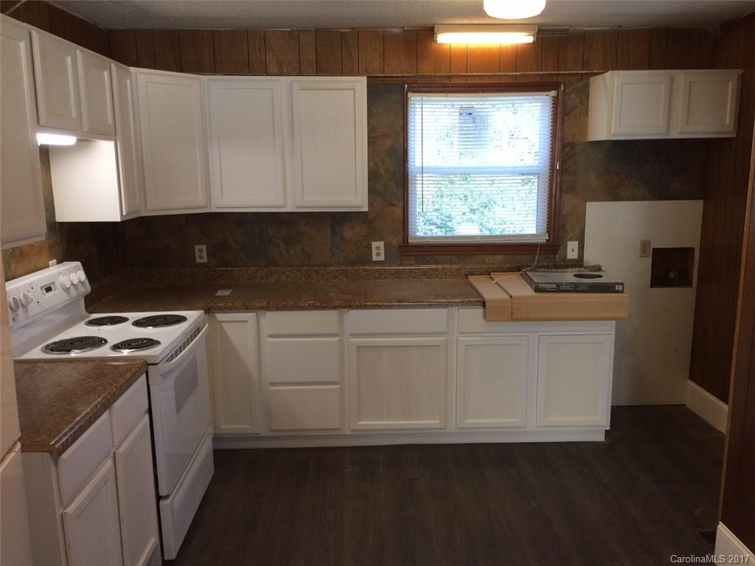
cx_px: 378
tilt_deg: -9.8
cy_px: 283
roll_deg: +0.2
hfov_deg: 61.7
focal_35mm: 29
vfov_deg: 48.2
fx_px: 633
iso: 32
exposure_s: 1/30
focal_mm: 4.15
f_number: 2.2
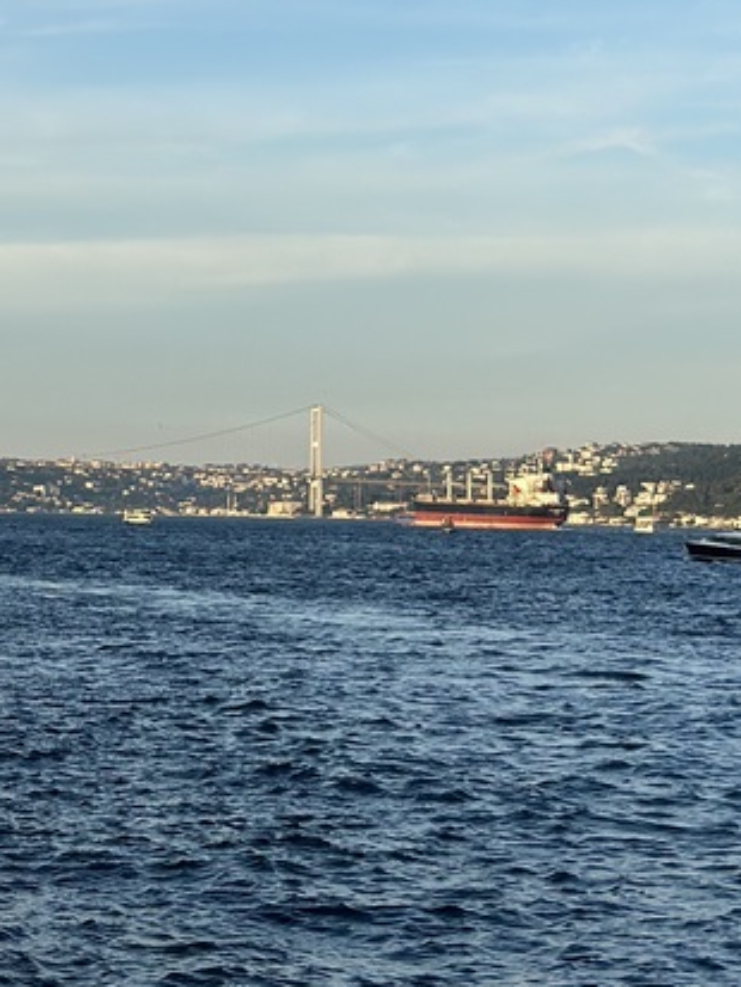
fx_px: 3052
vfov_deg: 18.1
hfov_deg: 13.8
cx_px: 263
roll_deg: -1.9
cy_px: 129
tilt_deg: +7.1
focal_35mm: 107
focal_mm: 6.86
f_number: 1.78
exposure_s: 1/2976
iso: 100
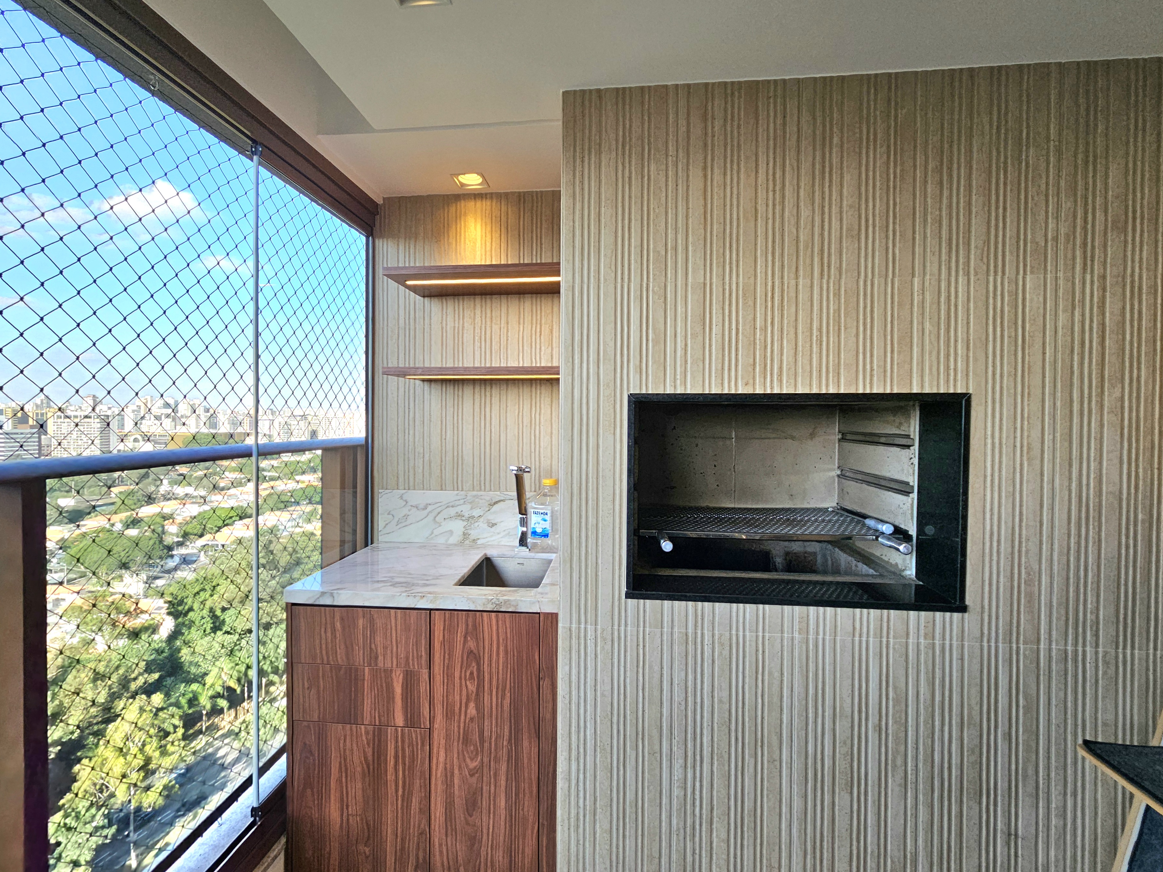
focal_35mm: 14
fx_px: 470
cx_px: 571
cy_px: 427
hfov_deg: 102.1
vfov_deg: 85.7
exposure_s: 1/400
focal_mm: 2.2
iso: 50
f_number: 2.2
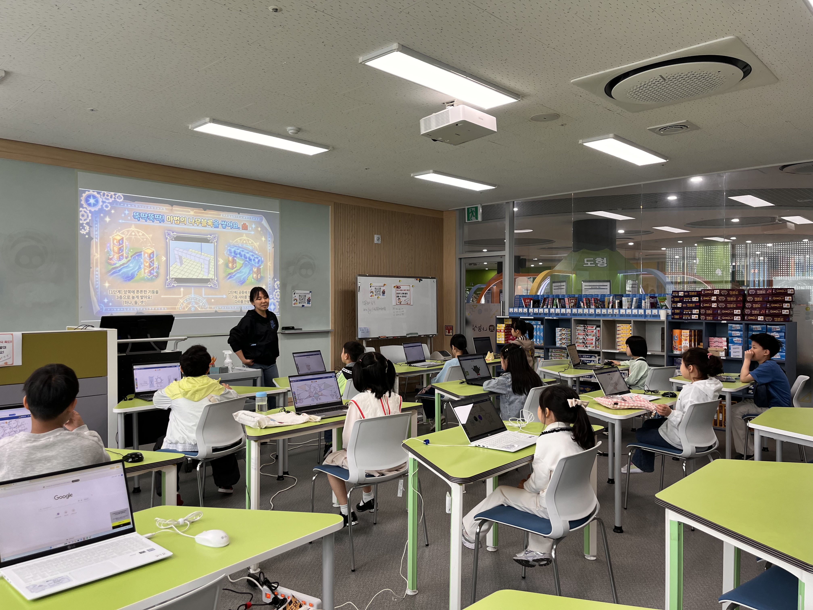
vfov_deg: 53.1
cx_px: 406
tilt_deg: -0.8
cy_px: 305
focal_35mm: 26
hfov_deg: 67.3
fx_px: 611
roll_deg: -0.2
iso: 64
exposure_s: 1/120
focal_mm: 5.1
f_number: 1.6
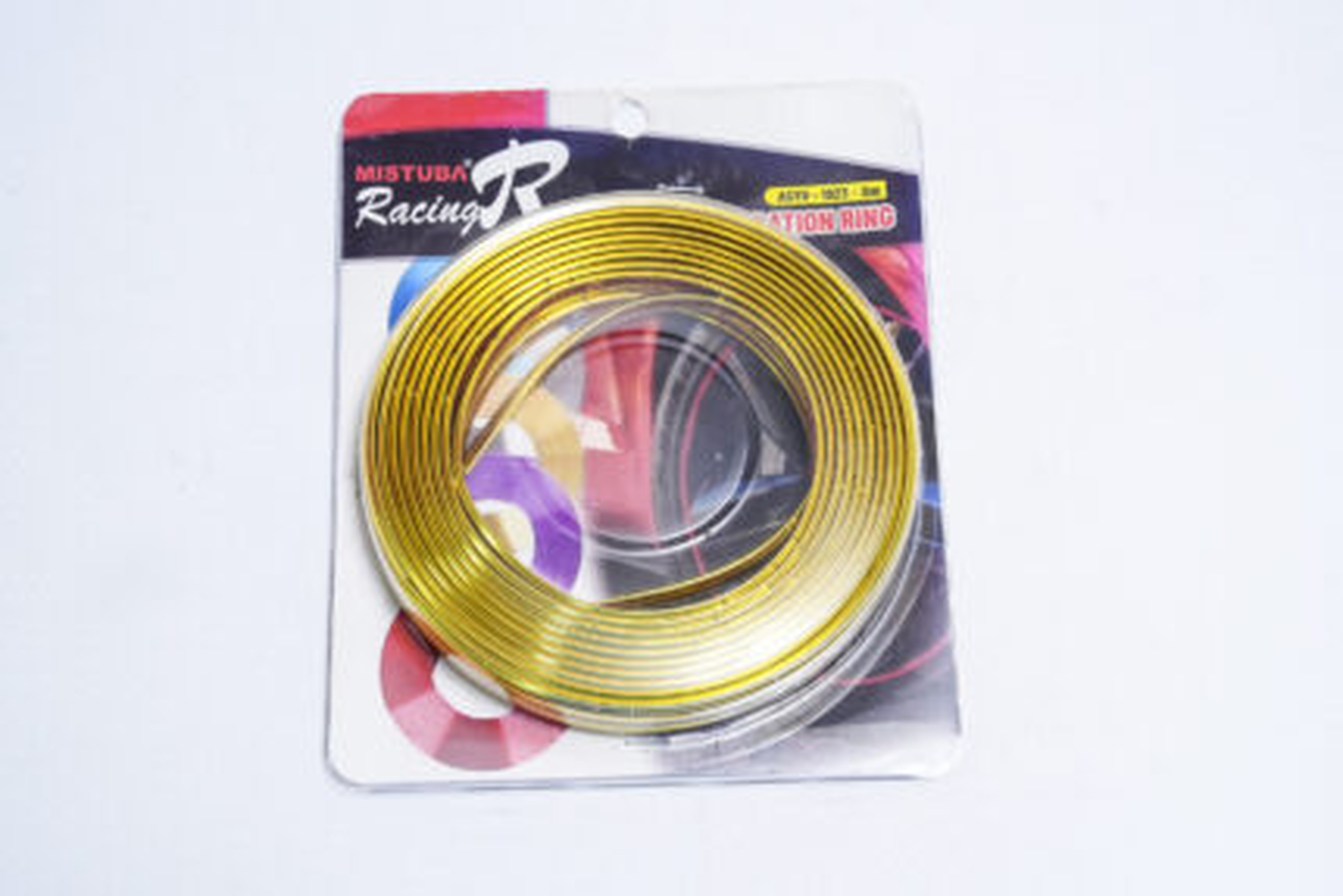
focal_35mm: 70
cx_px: 672
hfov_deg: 28.8
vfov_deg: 19.5
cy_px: 448
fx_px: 2612
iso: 3200
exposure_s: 1/160
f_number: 10
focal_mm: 70
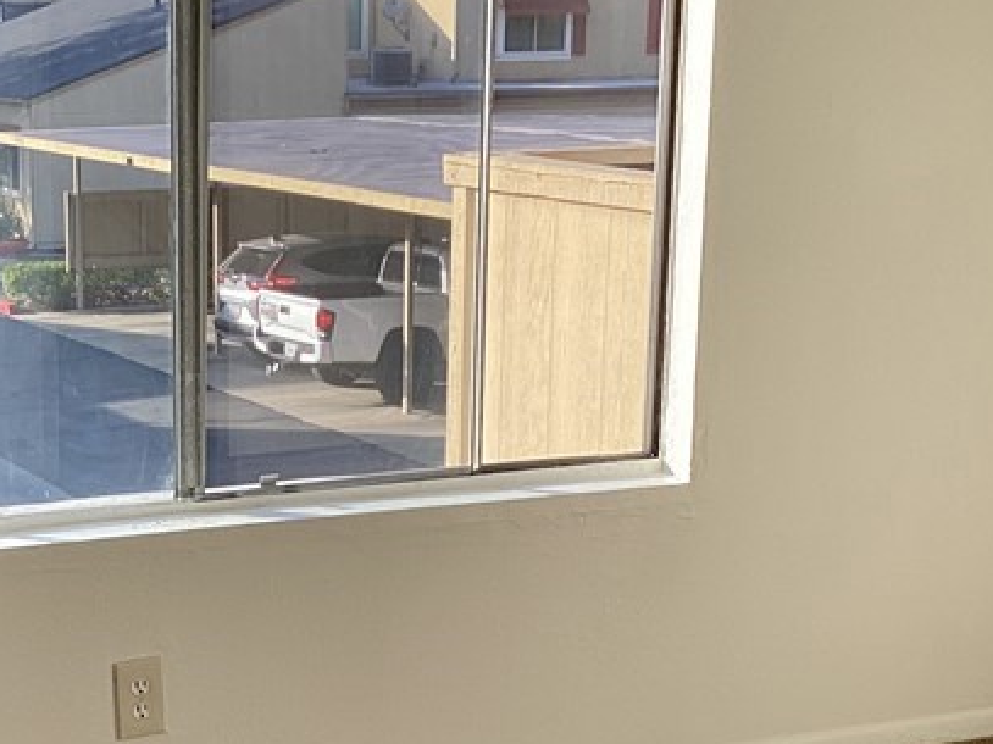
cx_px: 227
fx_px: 2237
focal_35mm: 78
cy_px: 673
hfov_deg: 24.7
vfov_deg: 18.6
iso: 25
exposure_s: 1/141
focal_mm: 3.3
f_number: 2.4
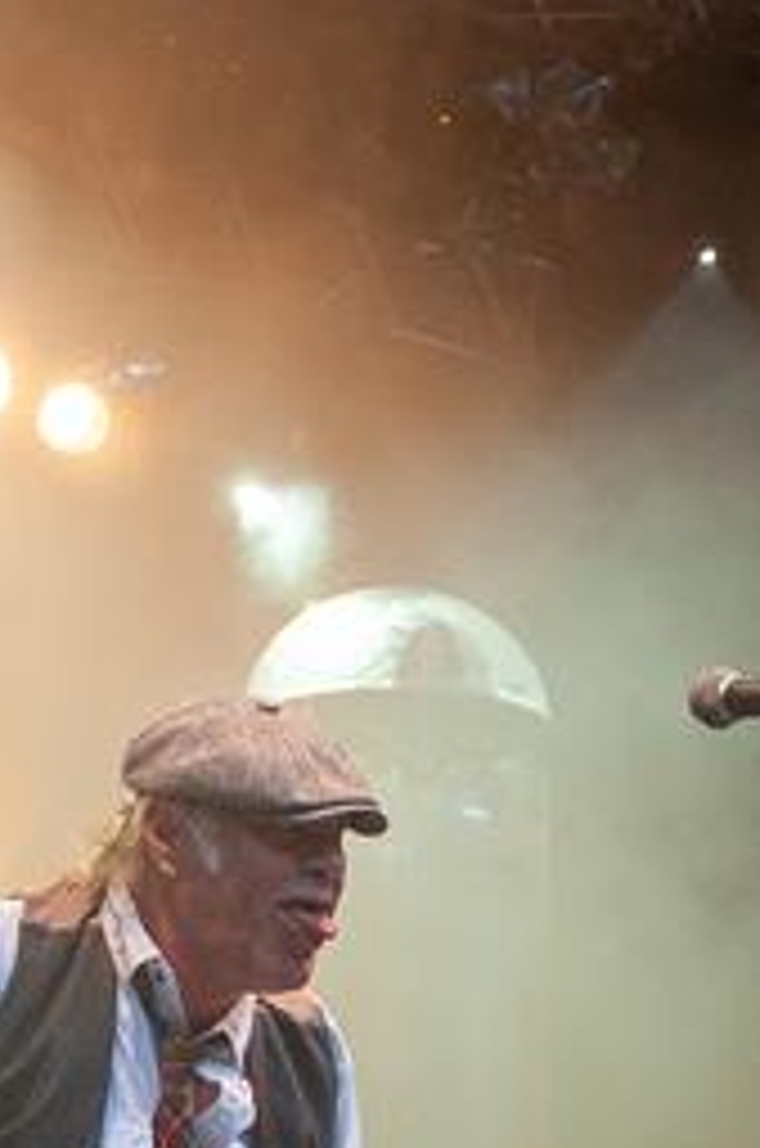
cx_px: 423
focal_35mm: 131
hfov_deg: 10.4
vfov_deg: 15.3
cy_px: 1243
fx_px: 4178
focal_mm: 31
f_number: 4
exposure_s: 1/640
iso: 800
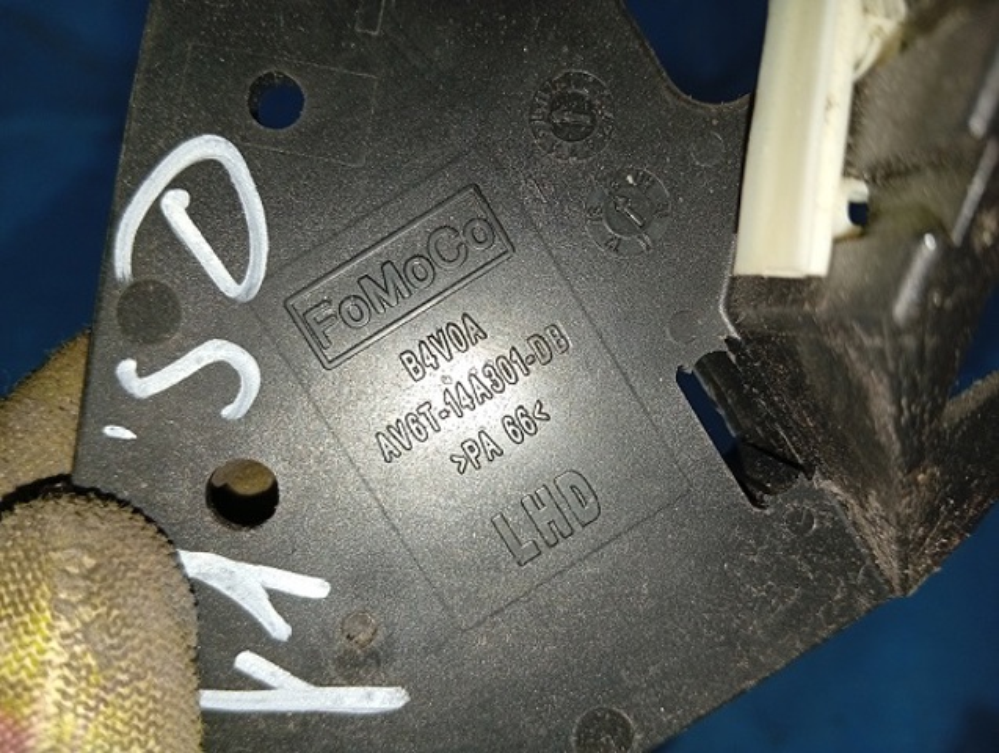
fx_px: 752
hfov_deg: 67.2
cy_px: 376
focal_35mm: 26
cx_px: 500
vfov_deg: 53.2
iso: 236
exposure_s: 1/50
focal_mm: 3.96
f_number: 1.8
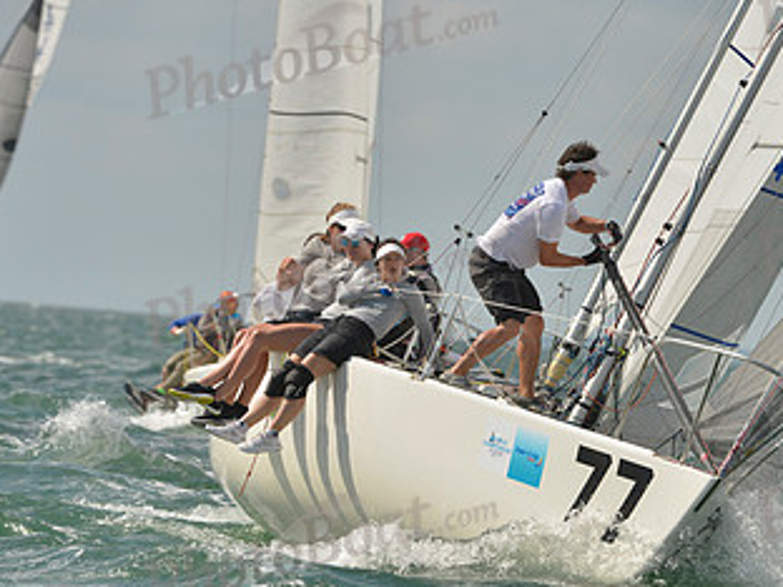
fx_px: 13730
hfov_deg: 3.3
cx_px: 630
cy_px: 380
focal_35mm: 607
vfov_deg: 2.5
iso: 200
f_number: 8
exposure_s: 1/1000
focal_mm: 340
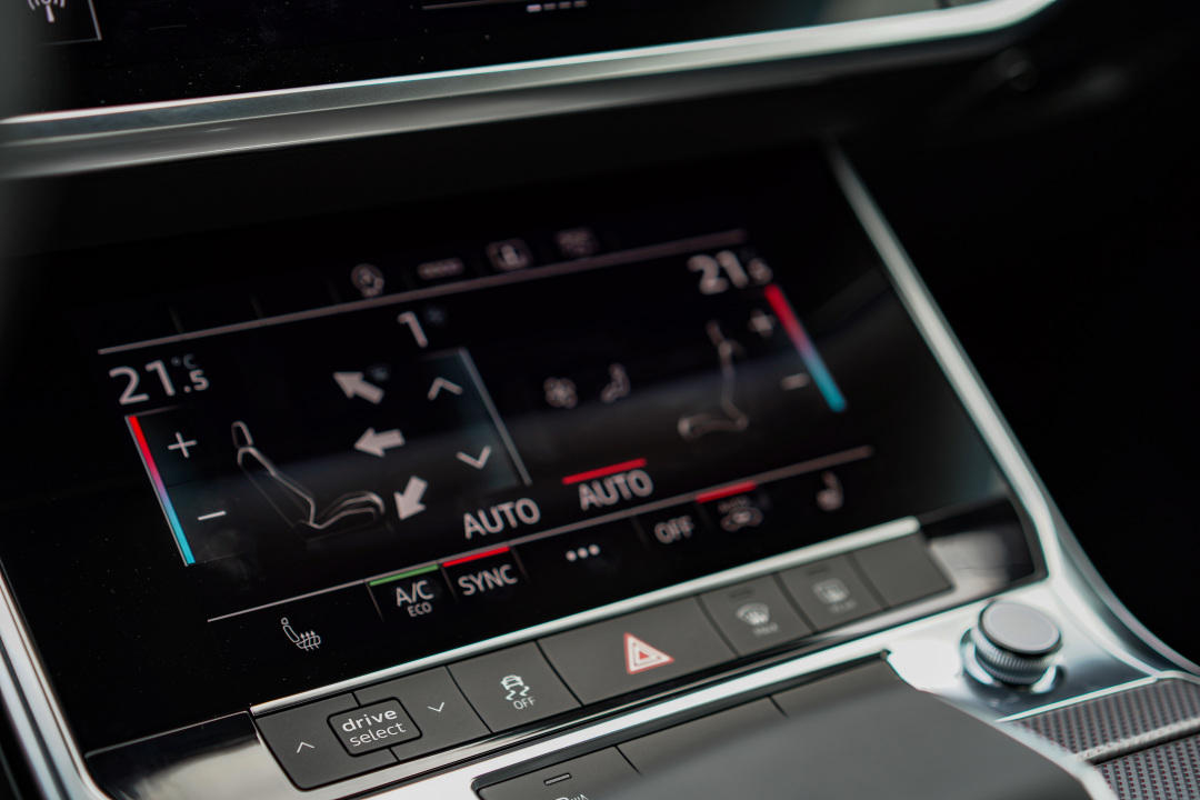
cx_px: 600
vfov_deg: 24.6
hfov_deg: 36.2
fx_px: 1833
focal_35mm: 55
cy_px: 400
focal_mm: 55
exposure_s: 1/160
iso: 100
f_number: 3.2
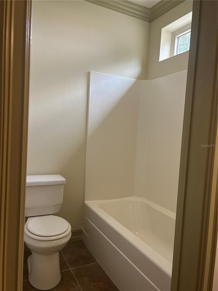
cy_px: 146
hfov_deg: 53.1
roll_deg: -3.4
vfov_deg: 67.3
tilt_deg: -3.7
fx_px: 218
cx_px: 109
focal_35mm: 26
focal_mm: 5.7
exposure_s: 1/60
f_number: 1.5
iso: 80
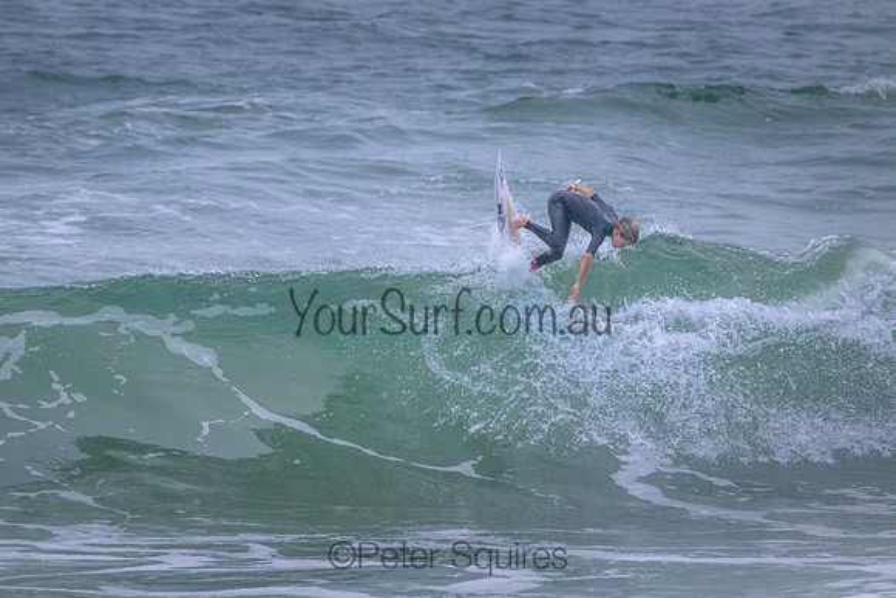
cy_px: 299
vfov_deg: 1.7
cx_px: 448
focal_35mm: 800
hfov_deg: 2.6
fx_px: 19915
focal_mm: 800
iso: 5600
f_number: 11
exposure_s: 1/2000
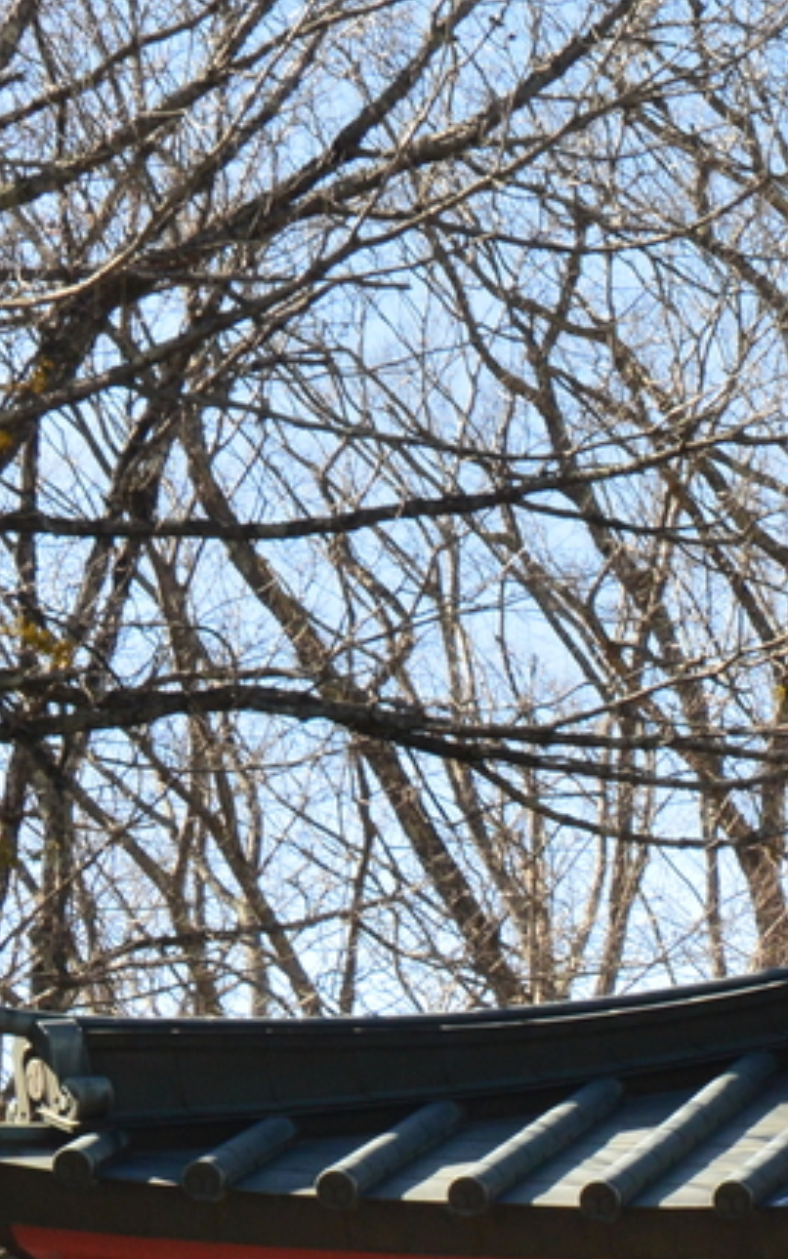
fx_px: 6181
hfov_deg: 6.7
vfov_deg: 11.4
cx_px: 2232
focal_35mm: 180
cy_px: 1596
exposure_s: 1/80
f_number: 13
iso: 720
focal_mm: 38
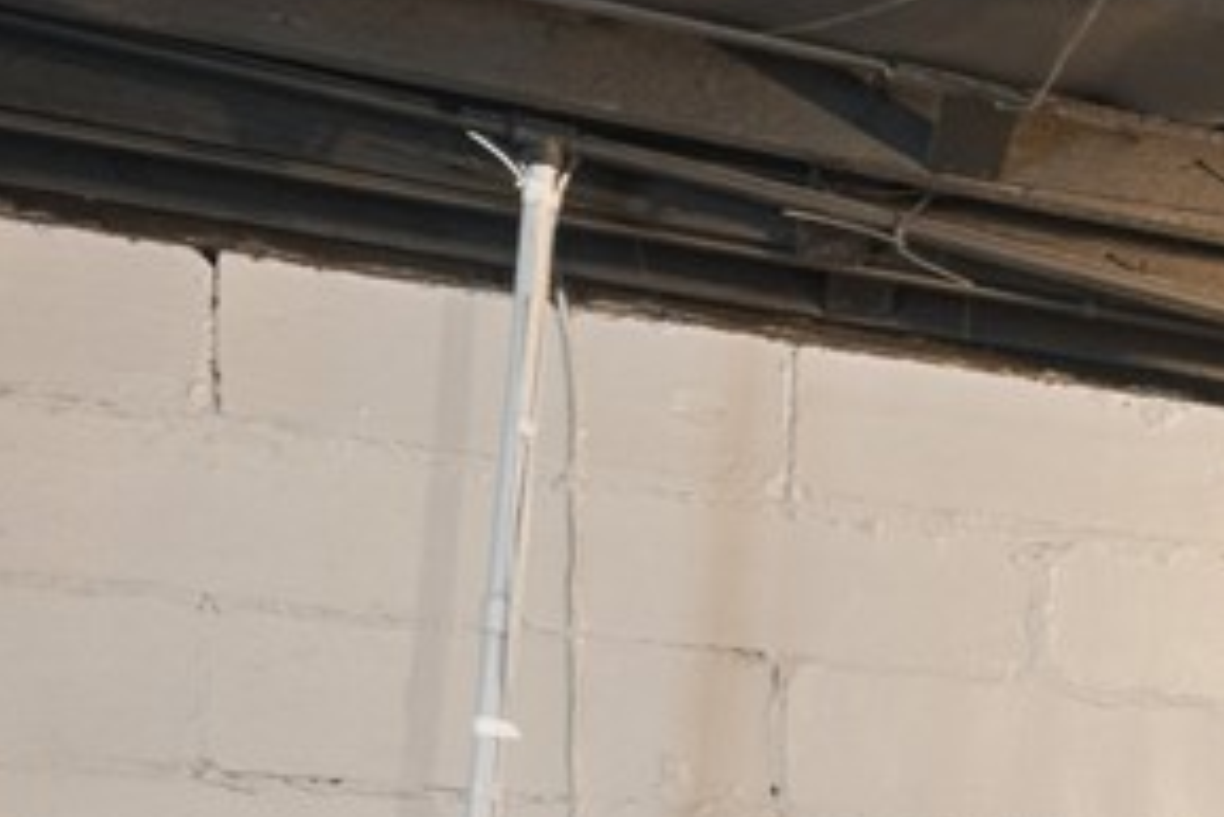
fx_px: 3197
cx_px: 2560
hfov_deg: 16.0
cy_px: 1107
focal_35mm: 94
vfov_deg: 13.9
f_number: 10
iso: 400
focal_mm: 16
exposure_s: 1.6
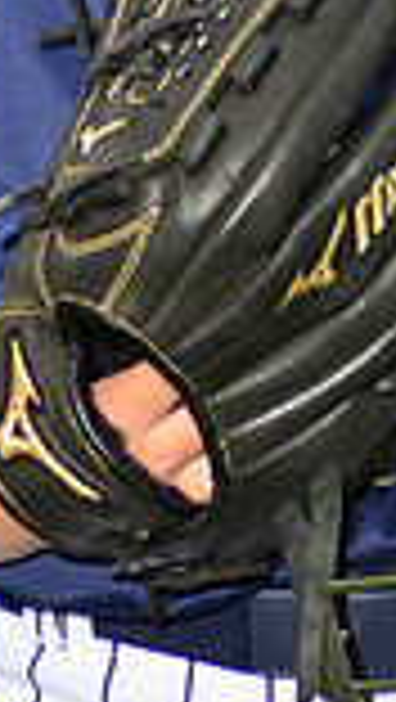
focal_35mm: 662
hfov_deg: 1.8
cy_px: -333
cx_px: 371
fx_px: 12331
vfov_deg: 3.3
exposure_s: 1/200
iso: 200
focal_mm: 170
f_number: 6.3
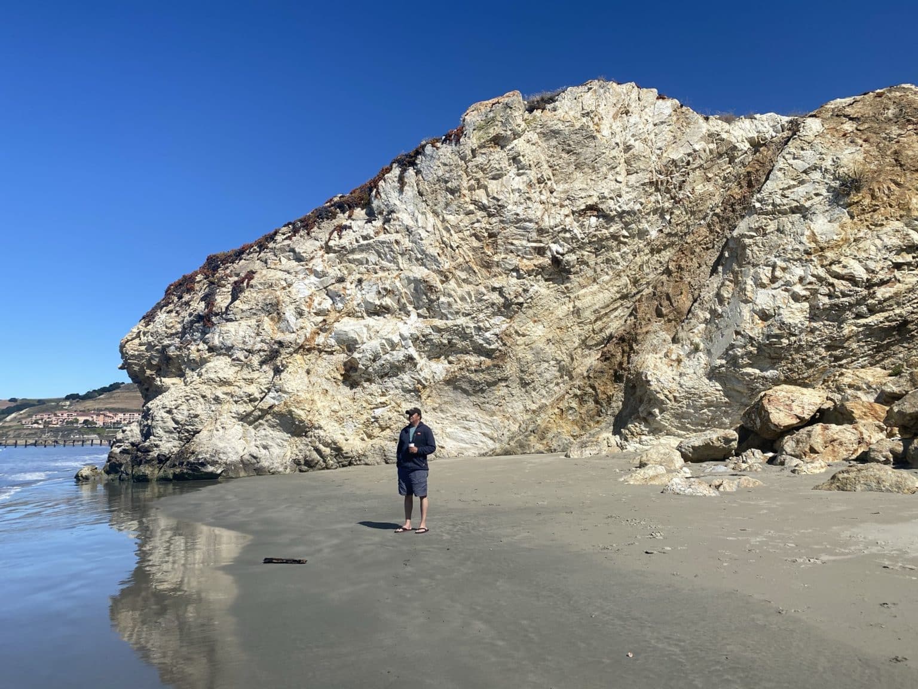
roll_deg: +2.5
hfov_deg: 67.3
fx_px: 690
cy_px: 344
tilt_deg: +7.4
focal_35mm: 26
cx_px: 459
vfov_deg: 53.1
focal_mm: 4.25
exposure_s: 1/4808
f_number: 1.8
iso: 32
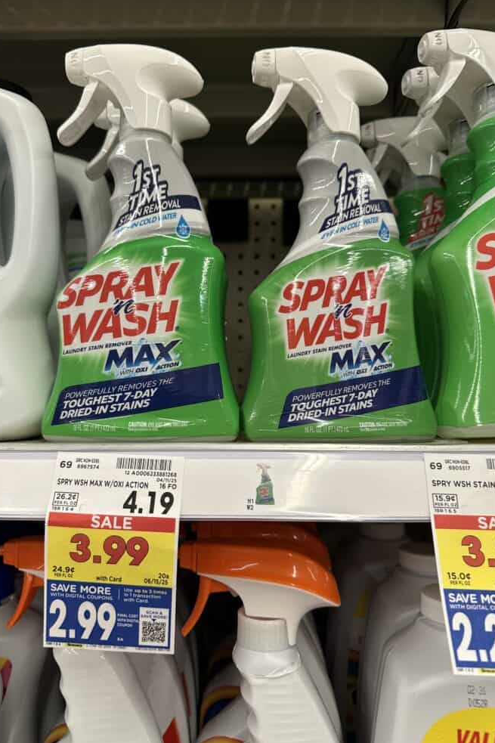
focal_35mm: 26
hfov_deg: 49.4
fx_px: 536
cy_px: 360
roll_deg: +0.9
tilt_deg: +2.2
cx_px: 220
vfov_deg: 69.4
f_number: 1.78
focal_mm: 6.86
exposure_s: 1/62
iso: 100
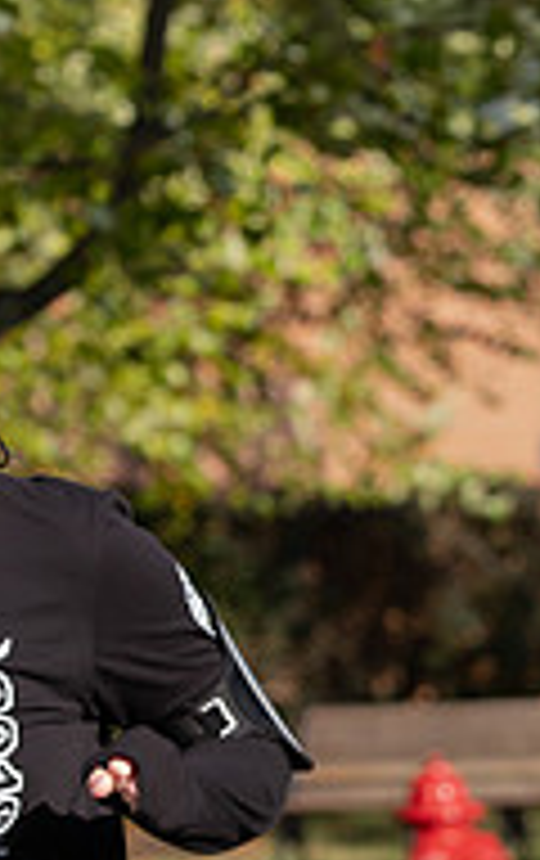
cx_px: 824
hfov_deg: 4.3
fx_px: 7108
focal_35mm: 303
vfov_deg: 6.9
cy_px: 579
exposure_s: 1/640
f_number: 5
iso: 250
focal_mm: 98
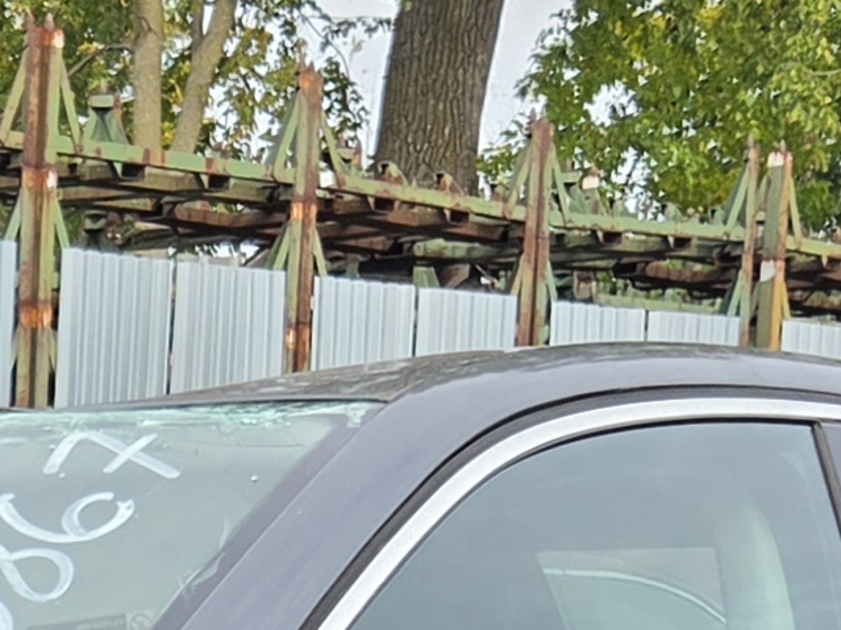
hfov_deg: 13.0
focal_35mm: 144
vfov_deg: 9.2
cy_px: 1528
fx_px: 3498
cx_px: -425
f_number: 1.8
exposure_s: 1/2128
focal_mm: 5.4
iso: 80
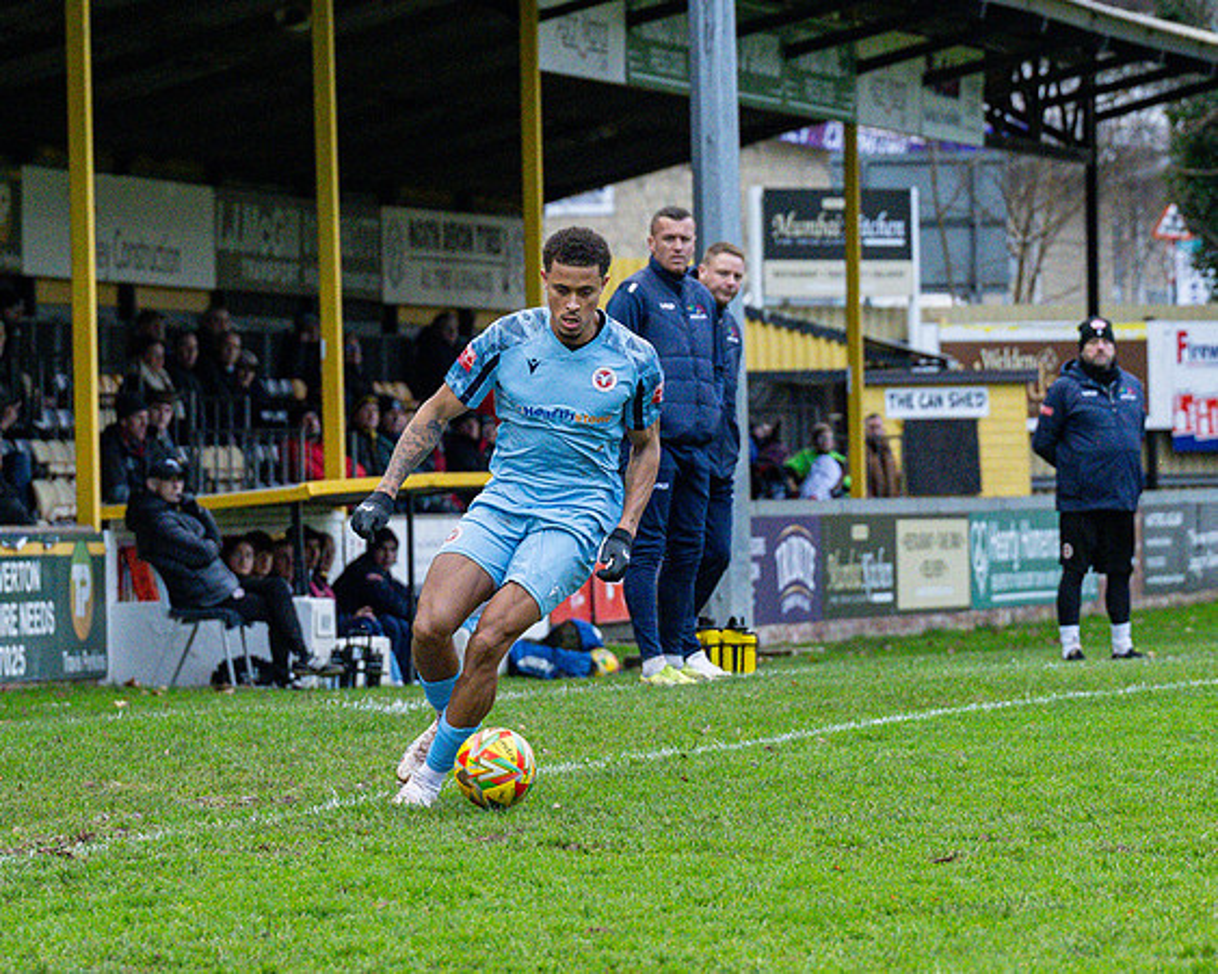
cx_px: 794
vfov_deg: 5.1
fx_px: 10991
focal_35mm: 305
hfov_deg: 6.3
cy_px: 485
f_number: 4
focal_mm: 110
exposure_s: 1/1250
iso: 2000
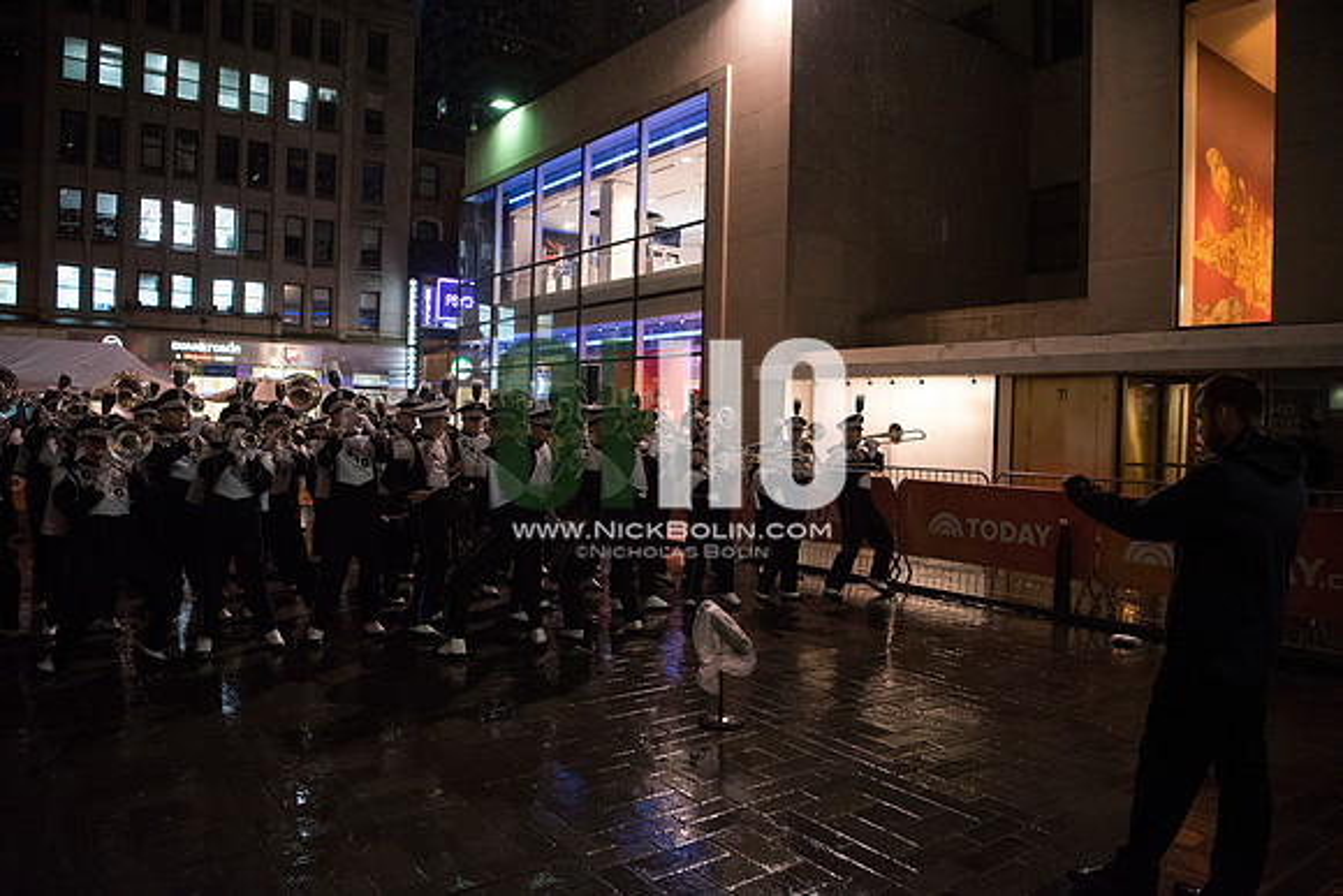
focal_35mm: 24
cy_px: 448
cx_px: 672
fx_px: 896
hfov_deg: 73.7
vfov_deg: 53.2
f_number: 2.8
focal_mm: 24
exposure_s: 1/320
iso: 8000
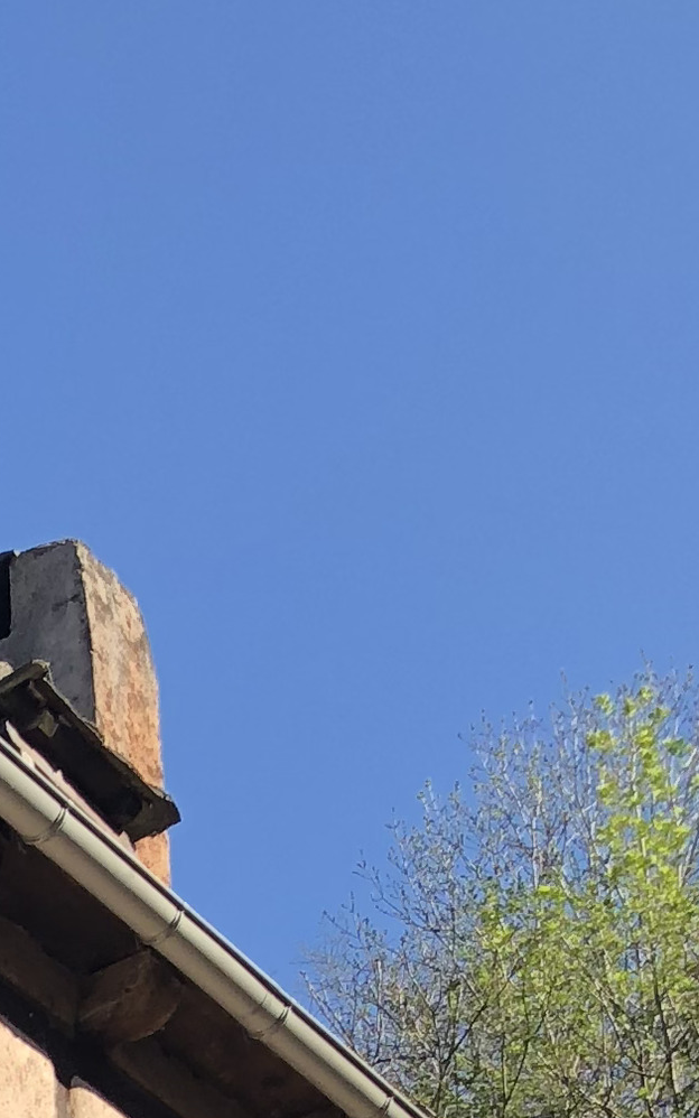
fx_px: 3626
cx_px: -711
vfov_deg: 15.2
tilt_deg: +21.1
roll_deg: -0.2
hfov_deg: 10.2
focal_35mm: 119
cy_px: 2015
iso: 20
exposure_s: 1/552
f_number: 1.8
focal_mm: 4
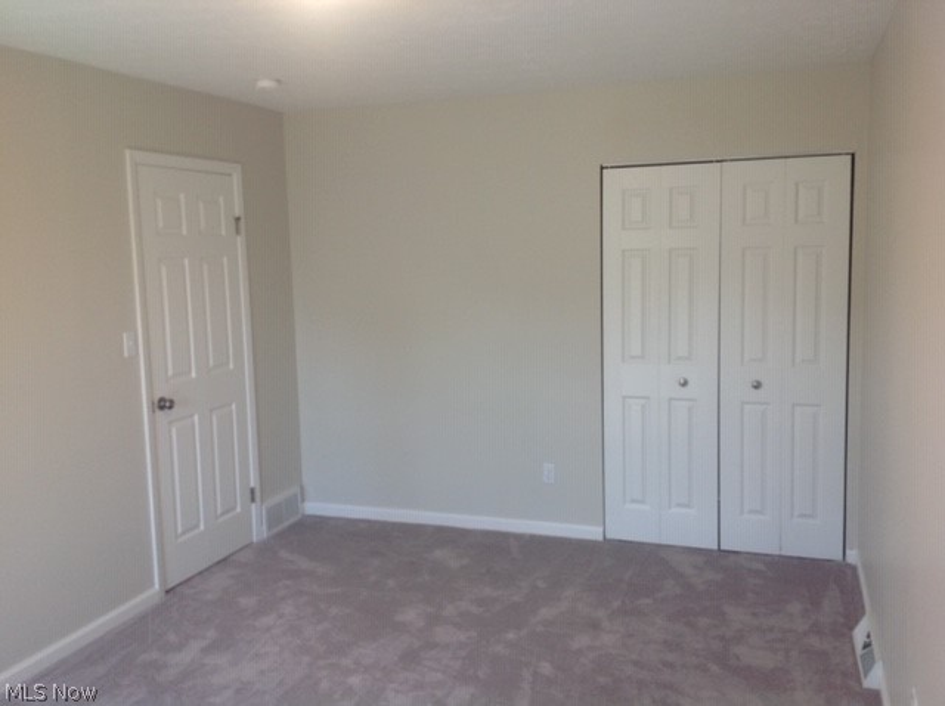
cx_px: 472
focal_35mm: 35
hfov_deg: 52.7
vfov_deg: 40.6
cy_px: 353
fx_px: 954
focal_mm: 4.28
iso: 50
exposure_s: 1/40
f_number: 2.4
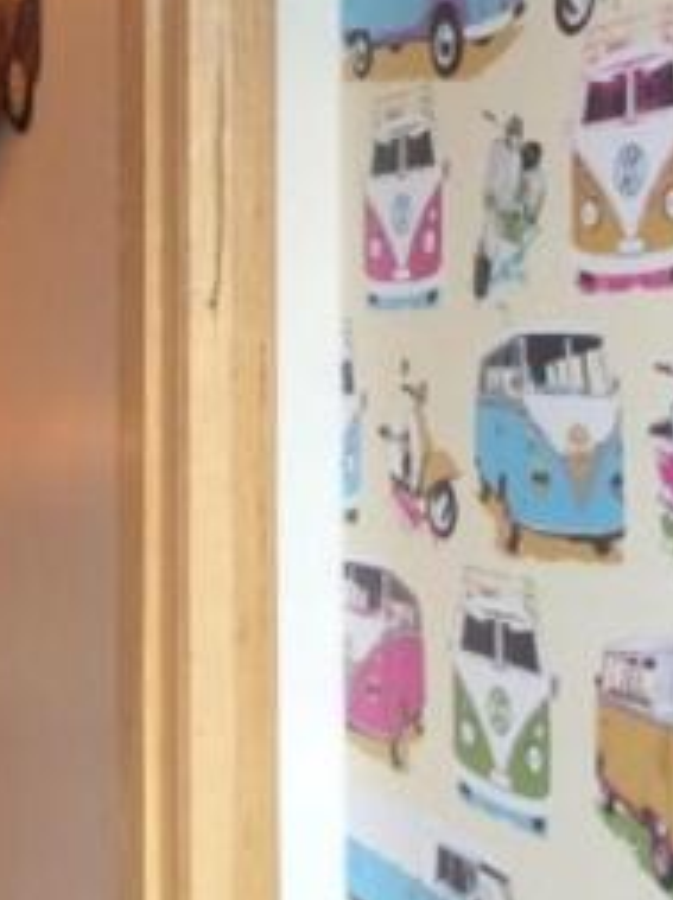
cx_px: 27
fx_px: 1923
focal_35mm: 74
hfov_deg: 19.4
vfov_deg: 26.2
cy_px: 290
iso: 64
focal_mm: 3.3
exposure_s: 1/25
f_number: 2.4
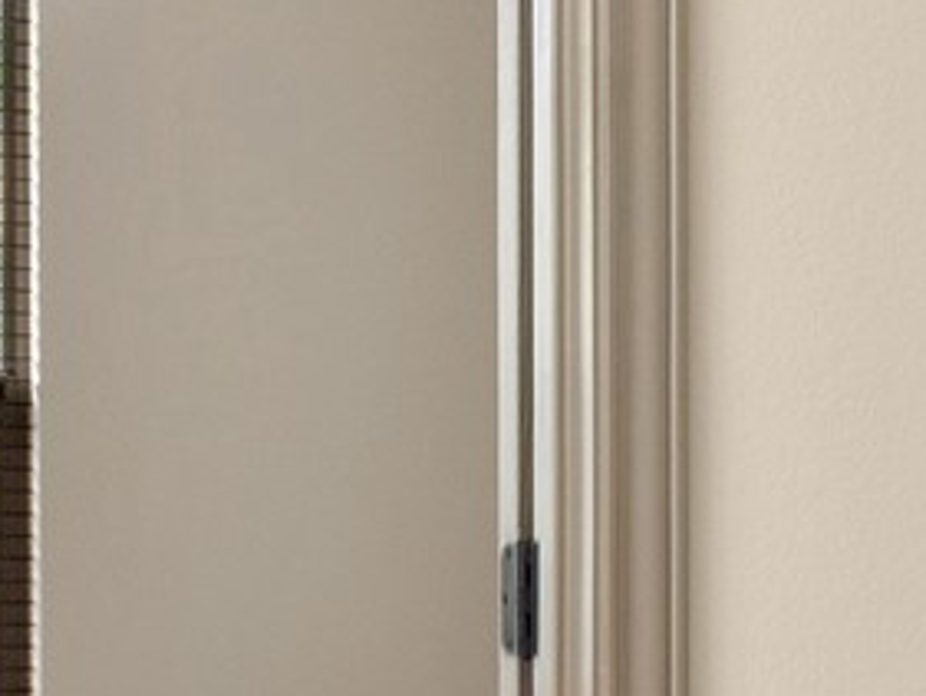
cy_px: 508
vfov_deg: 14.2
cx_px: 2715
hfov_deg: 11.6
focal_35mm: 104
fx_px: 2783
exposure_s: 1/3
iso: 250
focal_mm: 14
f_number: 8
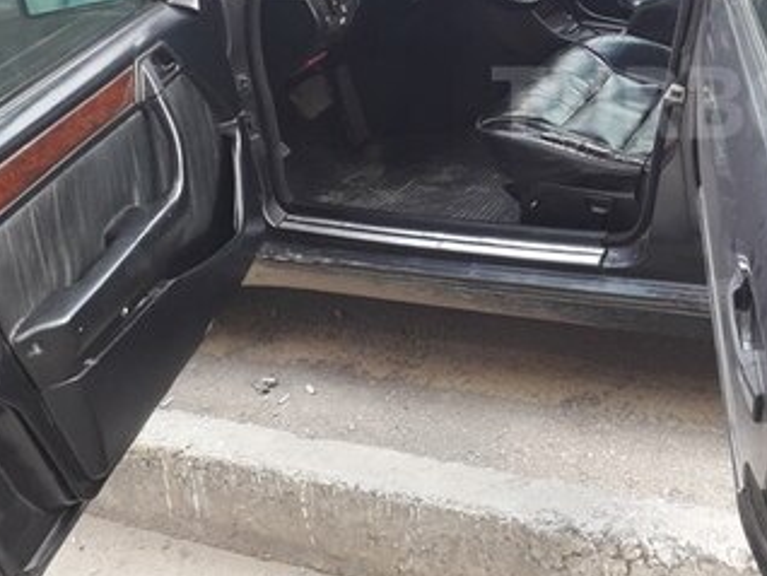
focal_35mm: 56
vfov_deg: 25.6
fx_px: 1242
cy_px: 102
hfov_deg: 32.1
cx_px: 738
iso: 40
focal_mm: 3.6
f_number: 1.9
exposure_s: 1/130
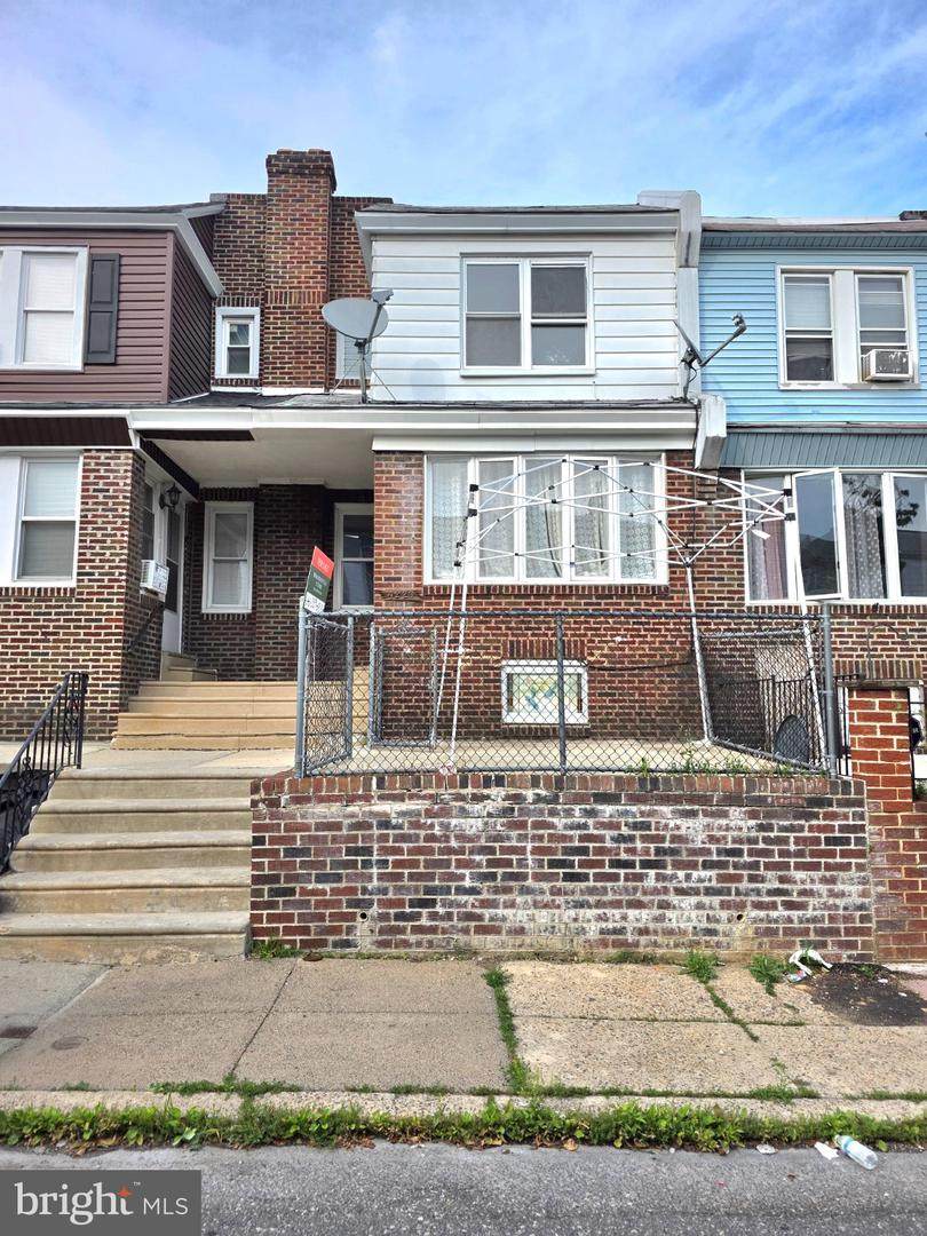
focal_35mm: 23
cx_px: 464
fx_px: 821
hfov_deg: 58.9
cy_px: 618
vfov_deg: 73.9
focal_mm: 6.3
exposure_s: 1/3333
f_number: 1.7
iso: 80
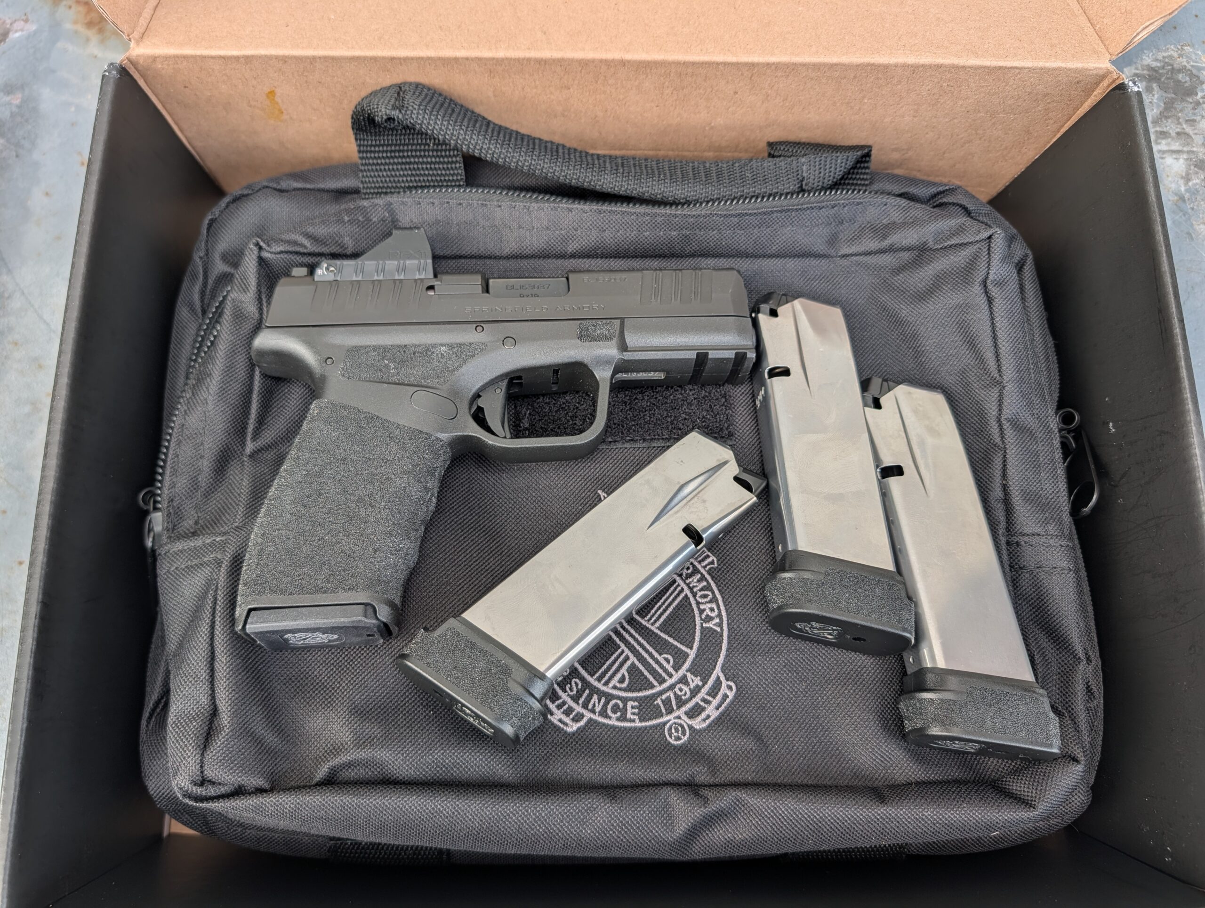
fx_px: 837
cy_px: 454
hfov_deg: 71.5
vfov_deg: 56.9
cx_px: 602
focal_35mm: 24
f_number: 1.68
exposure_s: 1/117
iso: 19
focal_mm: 6.9
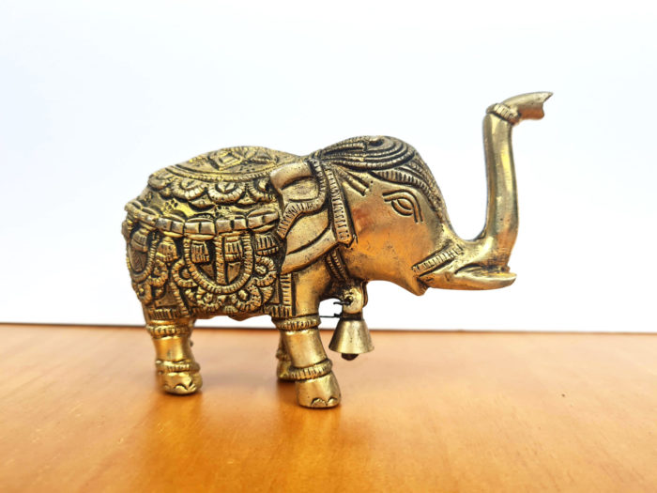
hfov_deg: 67.3
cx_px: 328
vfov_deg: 53.1
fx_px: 493
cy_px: 246
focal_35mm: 26
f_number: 1.8
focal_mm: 5.4
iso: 50
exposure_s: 1/217
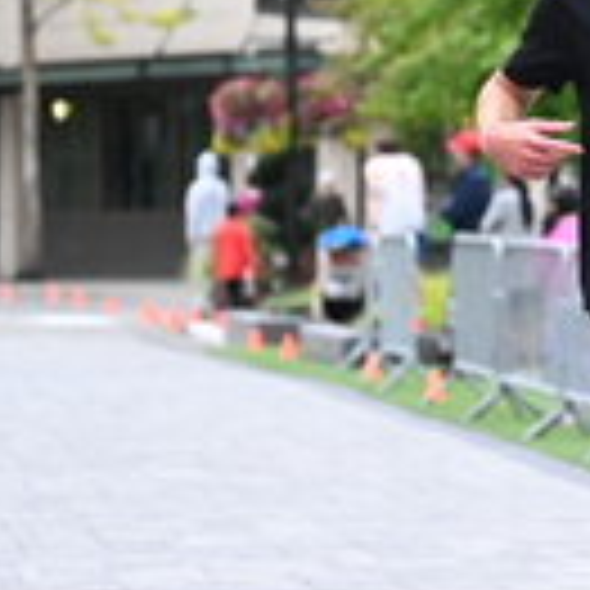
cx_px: 777
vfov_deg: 7.0
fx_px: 4802
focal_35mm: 249
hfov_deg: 7.0
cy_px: 23
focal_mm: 70
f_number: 2.8
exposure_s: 1/640
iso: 1600
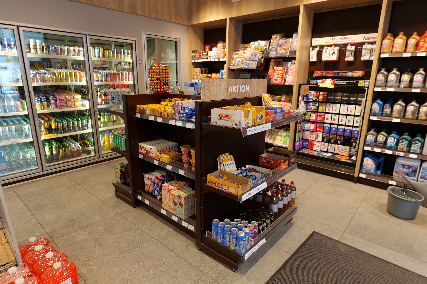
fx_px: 237
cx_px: 214
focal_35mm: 20
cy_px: 142
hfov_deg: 84.0
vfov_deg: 61.9
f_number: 5.6
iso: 100
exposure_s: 1/4
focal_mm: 20
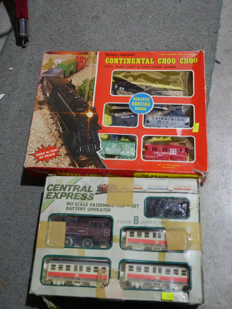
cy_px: 154
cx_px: 116
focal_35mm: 38
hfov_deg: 37.8
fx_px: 339
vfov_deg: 49.0
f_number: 4.1
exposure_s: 1/60
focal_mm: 19
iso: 320
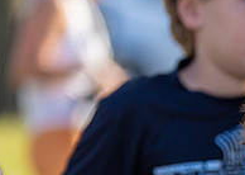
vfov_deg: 3.0
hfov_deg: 4.2
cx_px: 376
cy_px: 240
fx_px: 3314
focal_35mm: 477
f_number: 2.8
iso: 320
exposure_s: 1/2000
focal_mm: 138
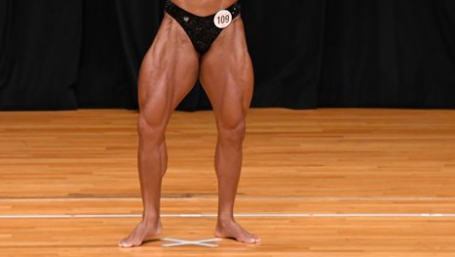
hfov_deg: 4.6
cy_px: 32
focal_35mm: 469
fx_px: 5660
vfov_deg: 2.6
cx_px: 152
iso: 3200
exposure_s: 1/400
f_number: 5.6
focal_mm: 180
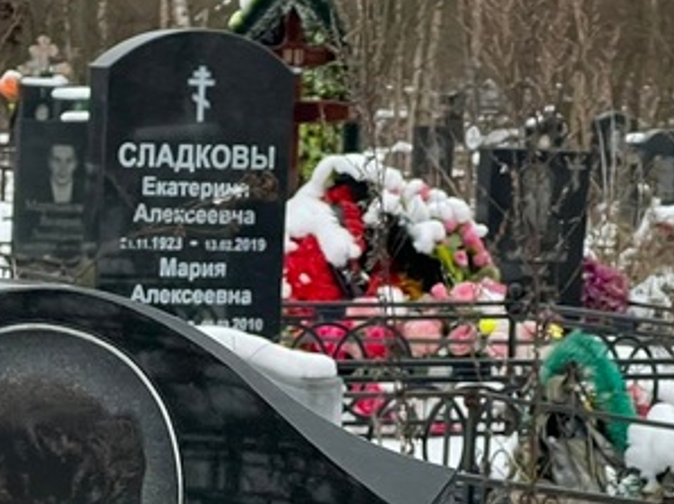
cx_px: 5
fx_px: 4027
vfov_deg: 7.1
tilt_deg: -7.9
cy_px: 646
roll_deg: +1.2
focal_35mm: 207
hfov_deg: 9.5
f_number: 2.8
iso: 160
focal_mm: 9
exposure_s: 1/99
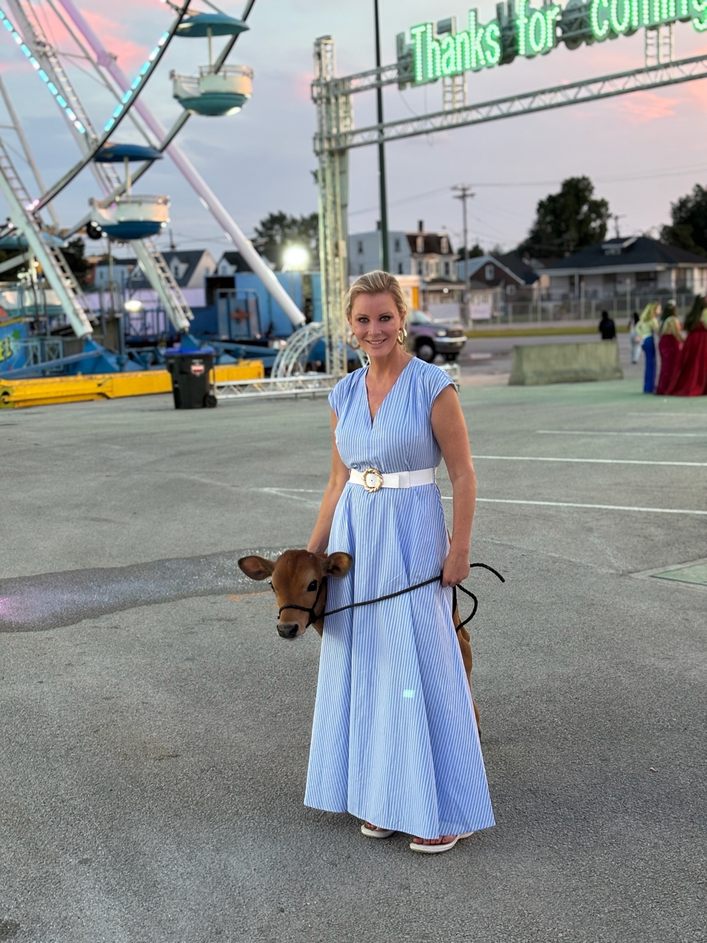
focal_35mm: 52
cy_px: 472
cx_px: 354
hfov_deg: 28.0
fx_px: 1416
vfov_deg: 36.8
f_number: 1.6
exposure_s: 1/40
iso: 100
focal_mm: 5.96
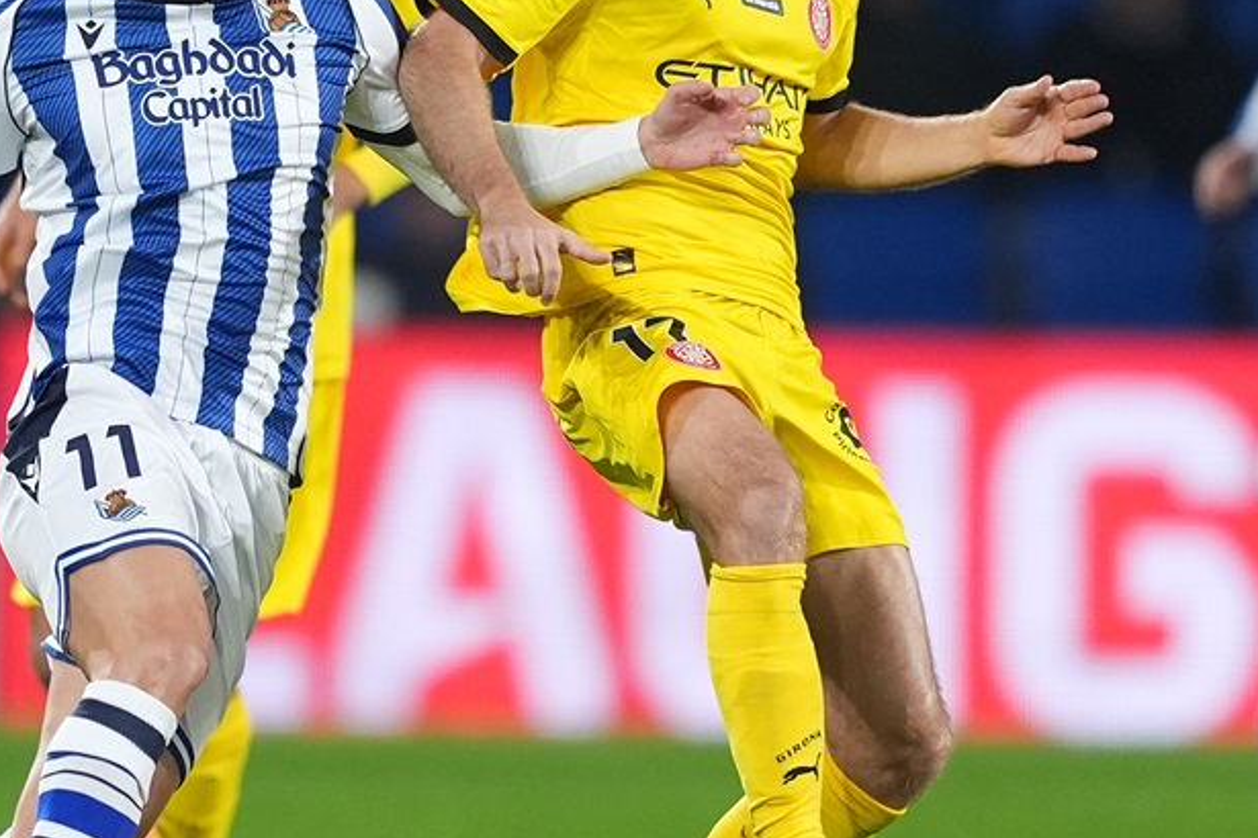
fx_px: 27255
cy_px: 352
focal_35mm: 780
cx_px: 528
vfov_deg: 1.8
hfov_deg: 2.6
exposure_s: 1/1600
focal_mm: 400
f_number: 2.8
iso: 1600
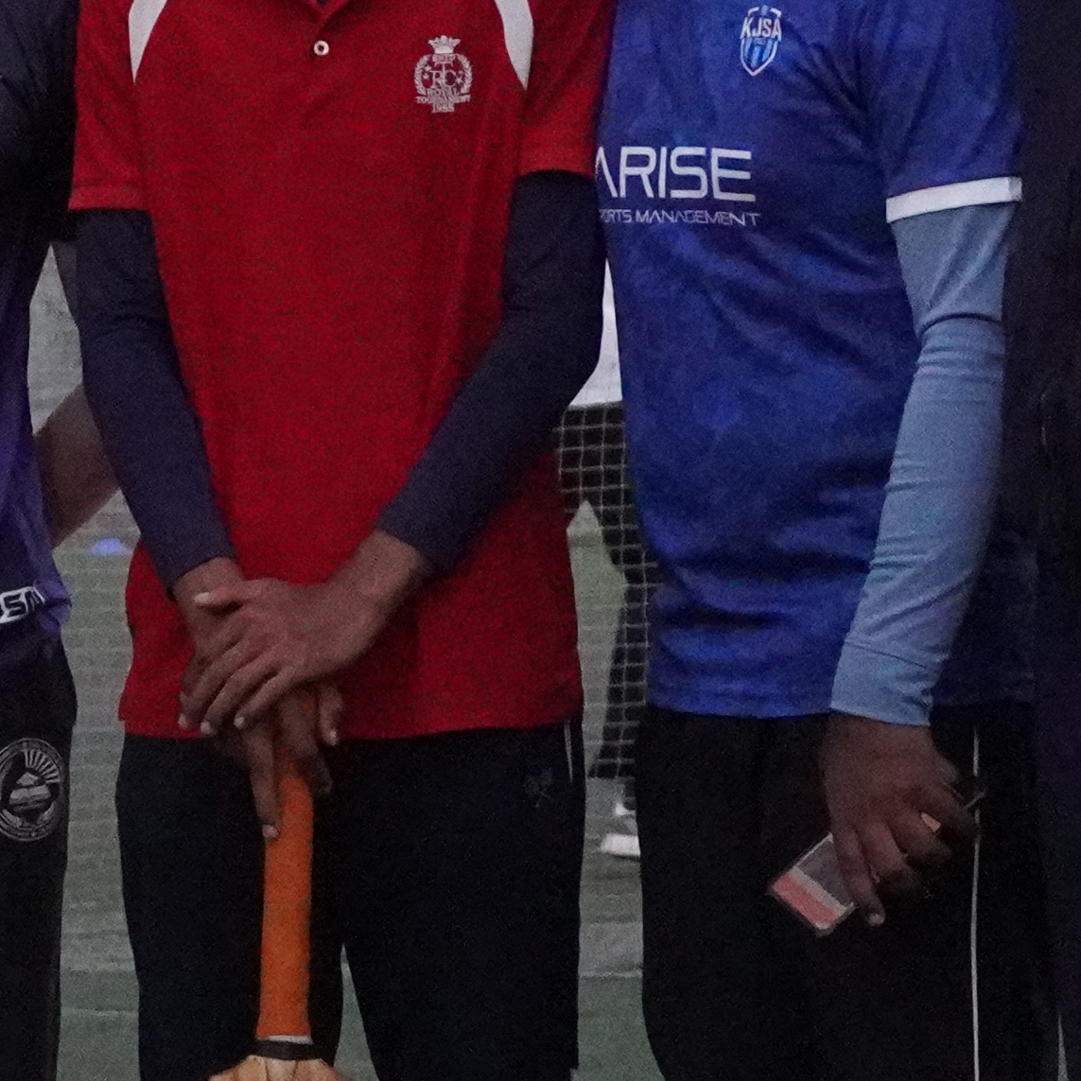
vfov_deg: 6.2
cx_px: -799
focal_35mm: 281
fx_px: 9928
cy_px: 195
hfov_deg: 6.1
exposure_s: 1/800
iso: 10000
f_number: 7.1
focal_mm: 42
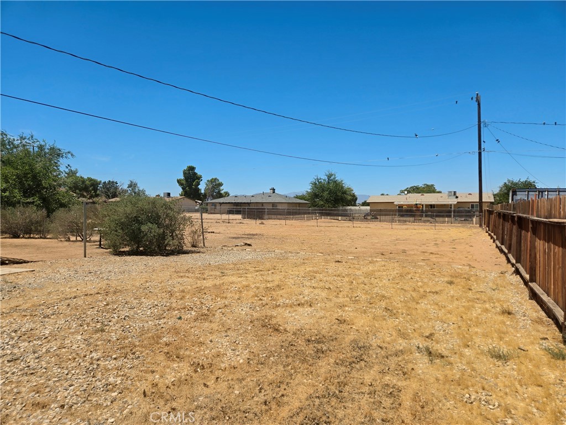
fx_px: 376
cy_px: 212
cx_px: 283
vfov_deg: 58.9
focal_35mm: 23
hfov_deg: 73.9
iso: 25
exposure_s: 1/2600
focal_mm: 5.4
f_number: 1.8
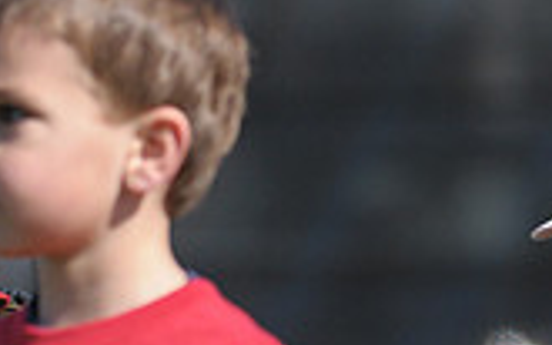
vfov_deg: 1.2
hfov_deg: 2.0
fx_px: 16136
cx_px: 529
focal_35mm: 1073
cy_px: 641
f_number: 4.5
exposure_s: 1/2000
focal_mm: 200
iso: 400
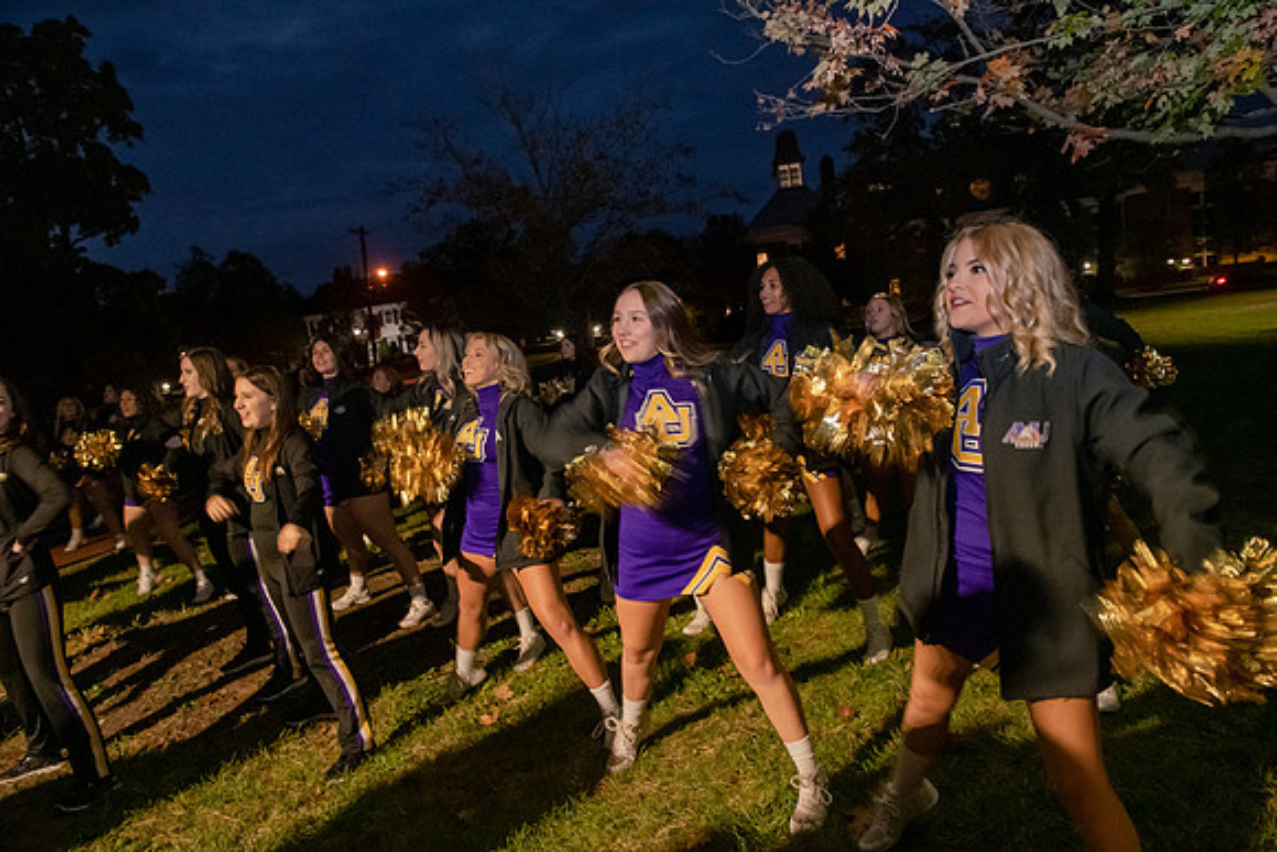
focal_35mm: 24
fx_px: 851
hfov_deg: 73.7
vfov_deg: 53.2
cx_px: 638
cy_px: 426
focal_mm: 24
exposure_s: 1/40
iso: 6400
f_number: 4.5
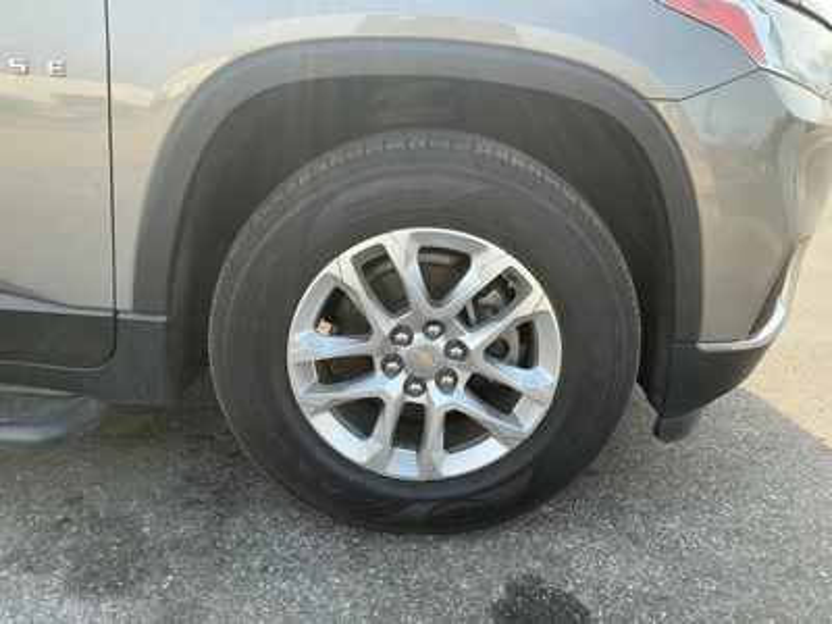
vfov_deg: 49.7
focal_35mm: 28
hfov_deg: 63.4
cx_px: 416
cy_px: 312
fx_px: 673
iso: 25
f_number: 1.8
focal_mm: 3
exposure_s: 1/266
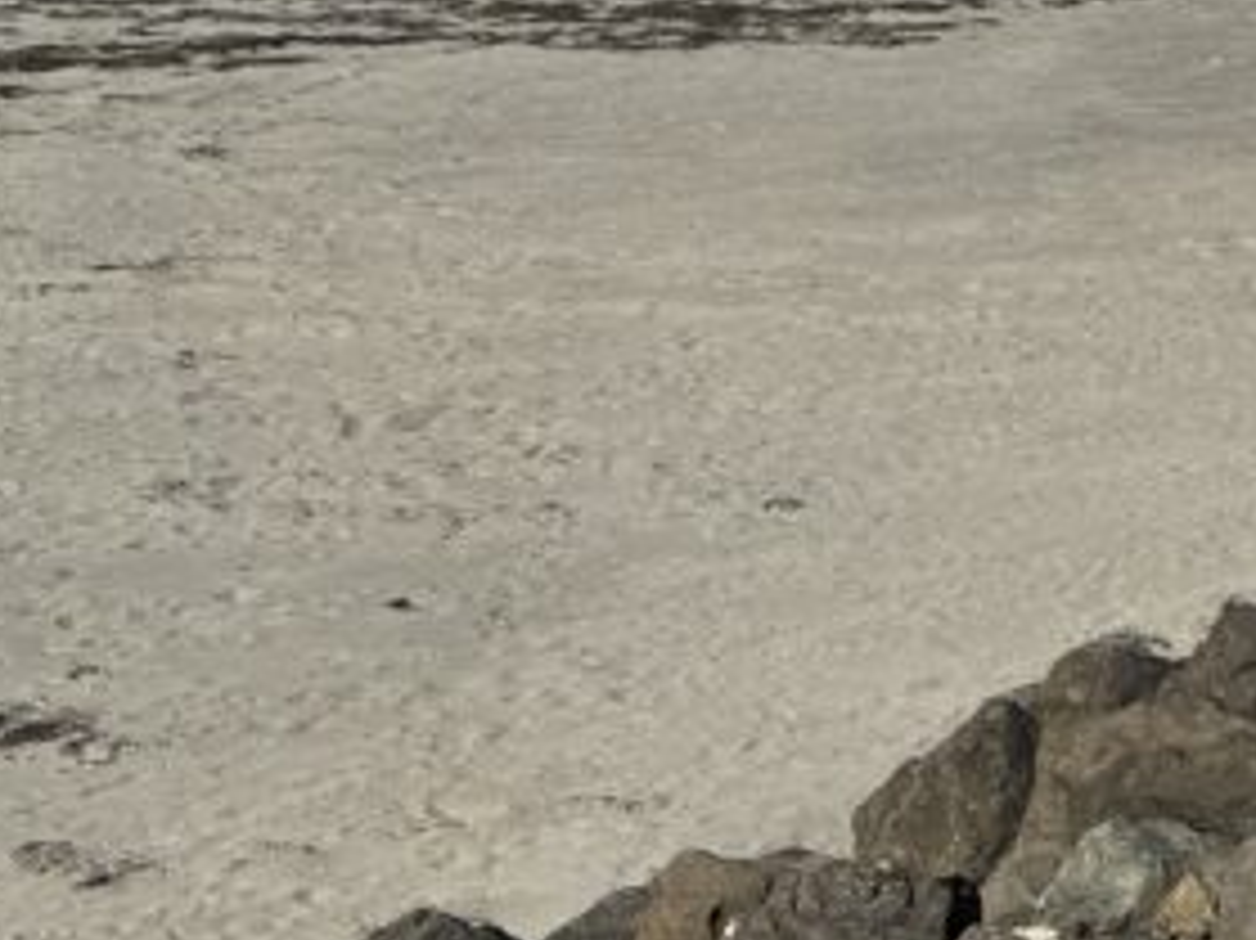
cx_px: 1913
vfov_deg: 16.3
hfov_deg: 19.3
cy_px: -94
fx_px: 3192
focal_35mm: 88
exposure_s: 1/7092
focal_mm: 6.76
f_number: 1.78
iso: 80
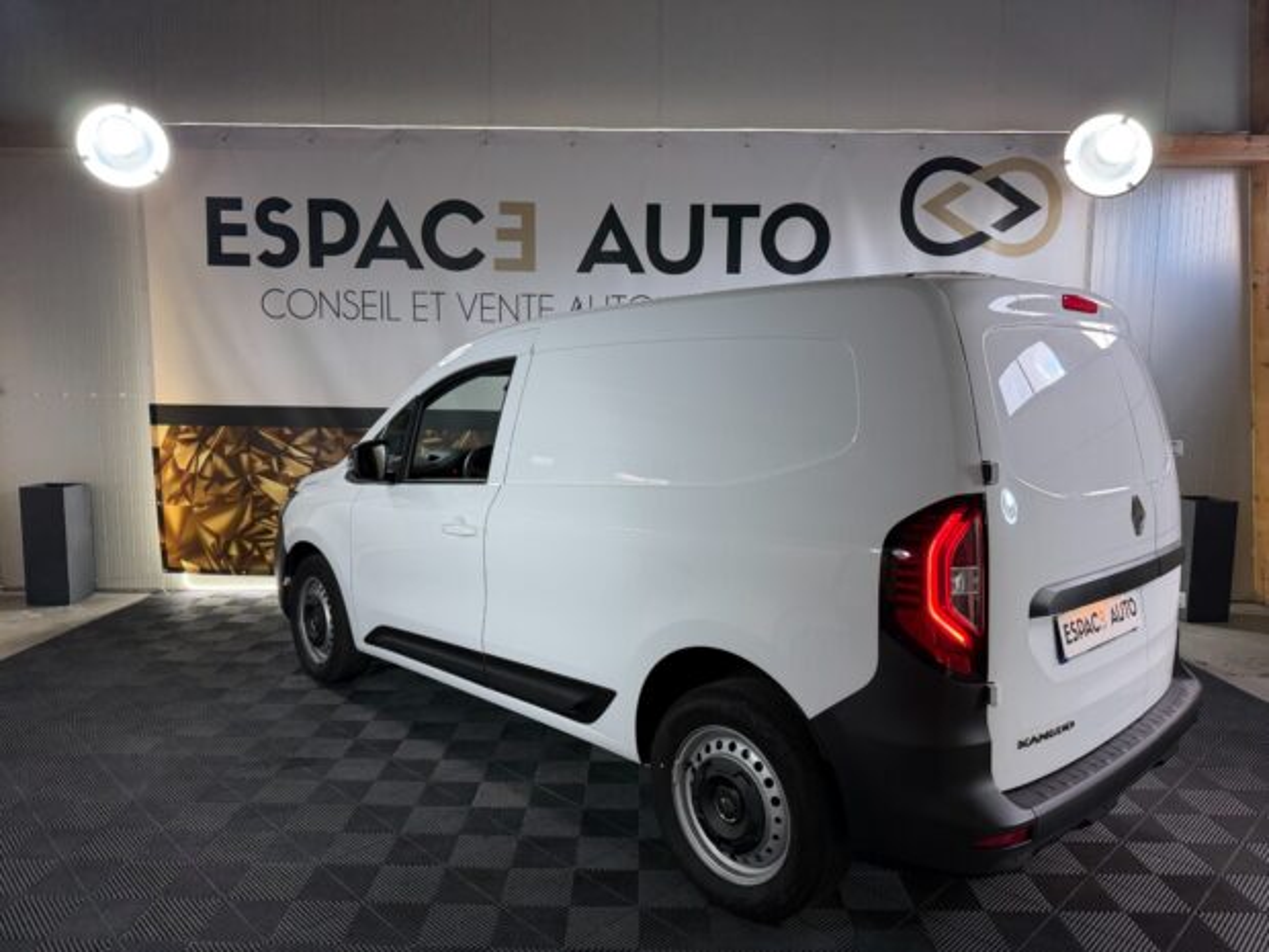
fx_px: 880
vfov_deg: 56.8
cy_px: 476
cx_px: 634
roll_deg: -0.7
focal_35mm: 24
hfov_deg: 71.6
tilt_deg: -6.8
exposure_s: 1/100
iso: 125
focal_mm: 6.76
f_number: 1.78
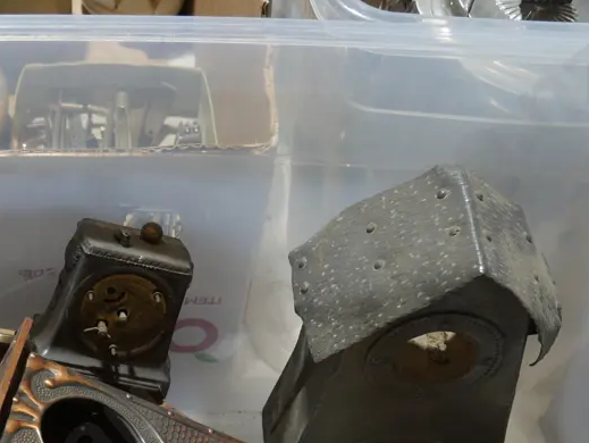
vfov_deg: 20.3
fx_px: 1209
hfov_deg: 27.0
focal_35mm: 71
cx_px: 144
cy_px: 408
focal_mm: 18
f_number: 4
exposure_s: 1/60
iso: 320
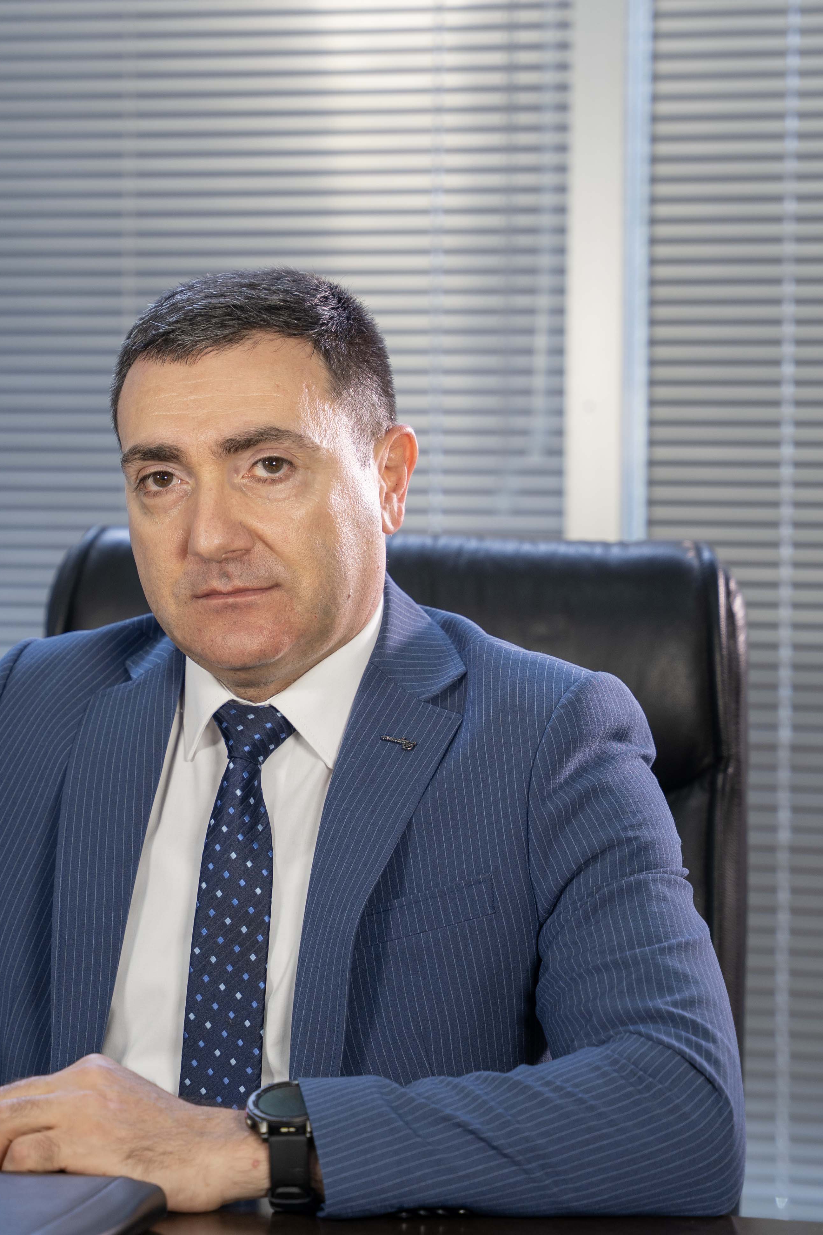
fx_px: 3703
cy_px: 531
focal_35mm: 108
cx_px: 249
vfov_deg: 18.9
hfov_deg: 12.7
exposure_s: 1/100
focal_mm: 70
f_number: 2.8
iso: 125
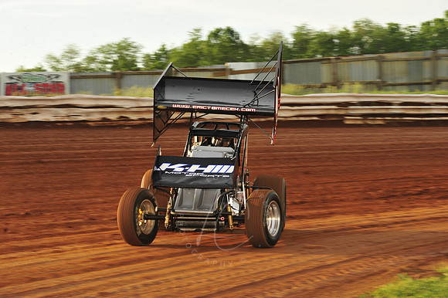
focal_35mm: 100
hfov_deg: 20.4
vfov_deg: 13.7
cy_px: 149
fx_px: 1244
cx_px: 224
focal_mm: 100
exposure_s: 1/320
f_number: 8
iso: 400
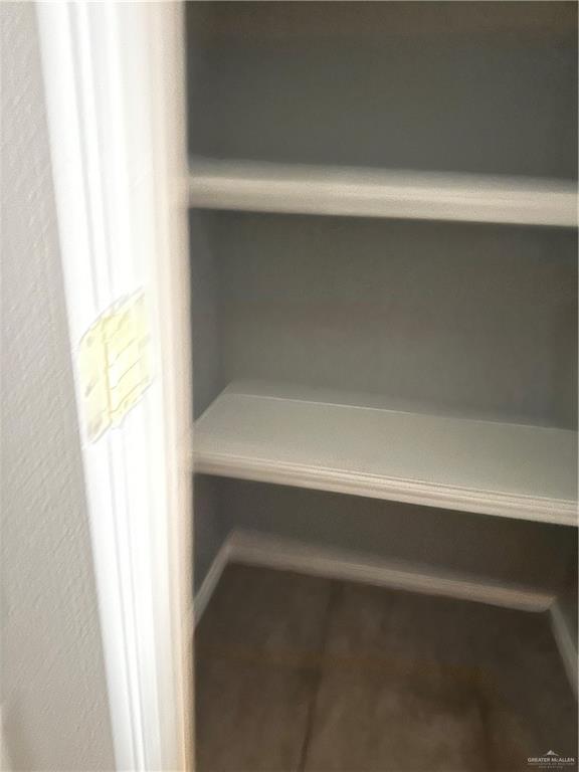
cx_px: 290
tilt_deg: -12.3
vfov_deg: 71.6
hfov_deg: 56.8
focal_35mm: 24
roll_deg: +0.9
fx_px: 535
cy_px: 386
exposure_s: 1/24
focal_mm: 6.86
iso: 1600
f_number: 1.78
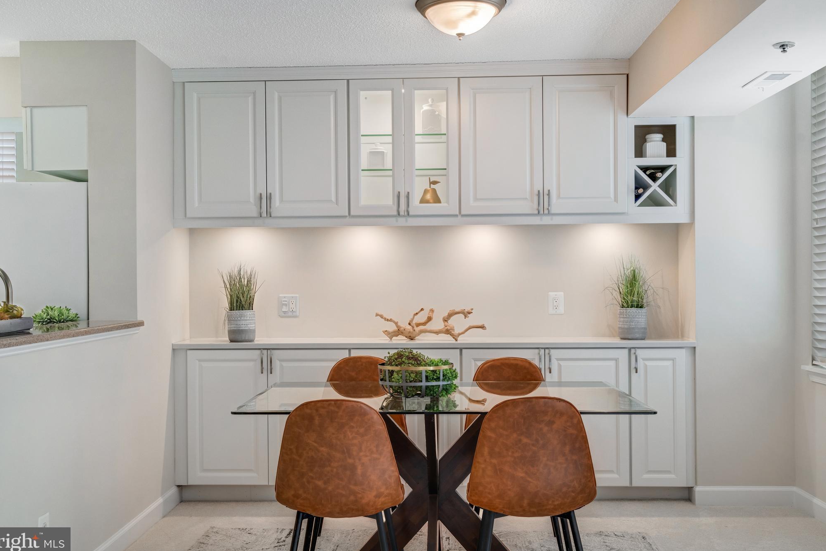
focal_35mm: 36
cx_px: 403
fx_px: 826
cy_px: 274
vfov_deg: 36.9
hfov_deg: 53.1
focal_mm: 35
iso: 640
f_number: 8
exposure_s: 1/40
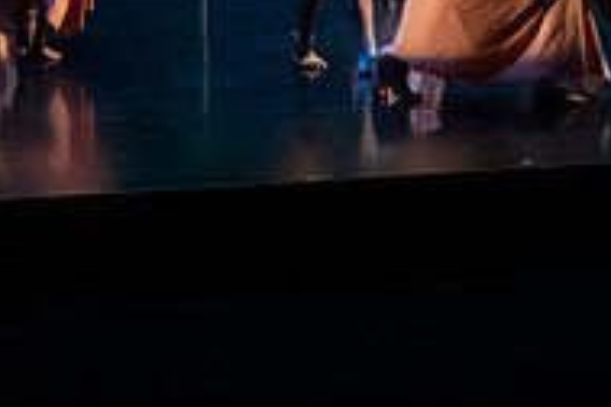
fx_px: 1765
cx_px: 648
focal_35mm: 104
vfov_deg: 12.7
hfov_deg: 19.0
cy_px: -133
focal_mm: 28
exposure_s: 1/400
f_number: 3.2
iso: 4000
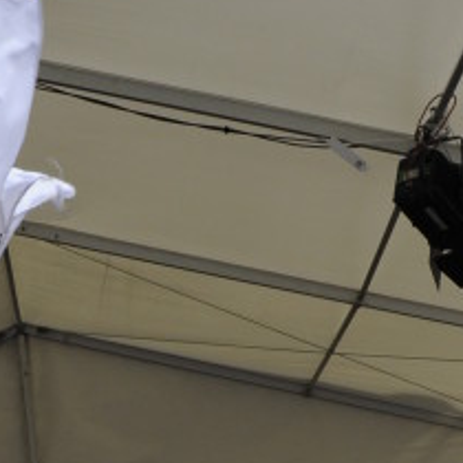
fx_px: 2134
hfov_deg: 12.1
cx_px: -72
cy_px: 602
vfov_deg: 12.0
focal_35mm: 141
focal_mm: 34
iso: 1000
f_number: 16
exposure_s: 1/640
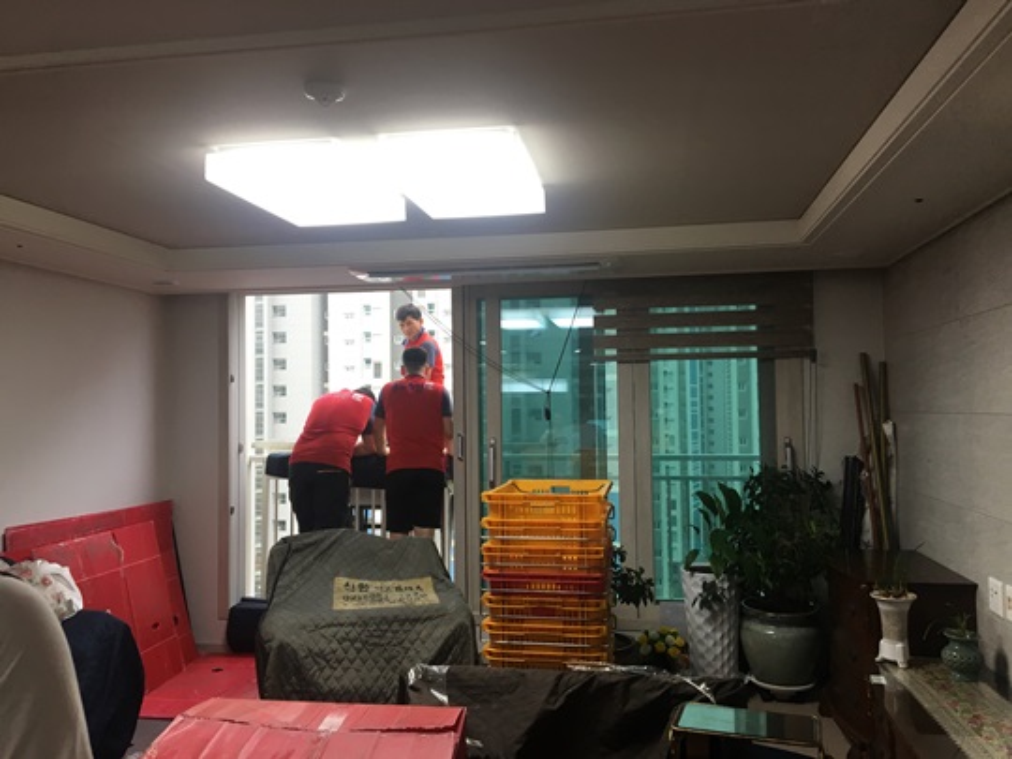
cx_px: 506
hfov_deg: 61.7
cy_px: 380
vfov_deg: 48.2
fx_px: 848
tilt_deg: +1.7
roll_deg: +0.8
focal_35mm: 29
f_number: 2.2
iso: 25
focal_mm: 4.15
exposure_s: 1/40
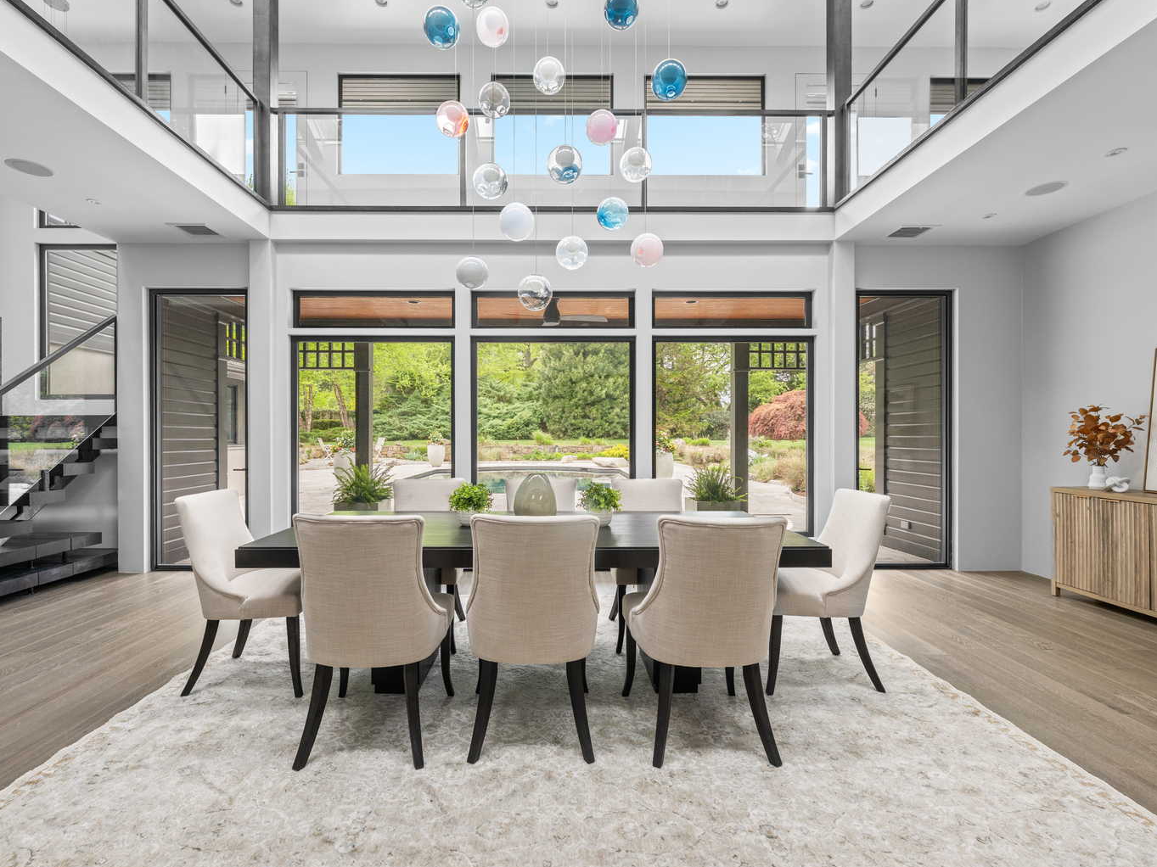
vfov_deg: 78.1
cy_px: 435
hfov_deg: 94.5
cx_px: 559
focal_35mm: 16
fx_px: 535
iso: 200
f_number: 8
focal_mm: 14
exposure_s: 1/15
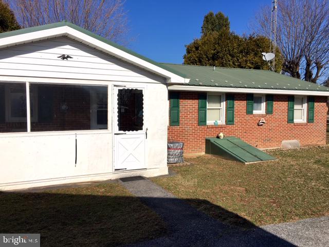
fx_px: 276
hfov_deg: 61.7
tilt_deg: -1.4
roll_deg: -1.1
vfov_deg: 48.2
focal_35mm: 29
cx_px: 164
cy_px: 124
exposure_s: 1/1876
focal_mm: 4.15
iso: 25
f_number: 2.2
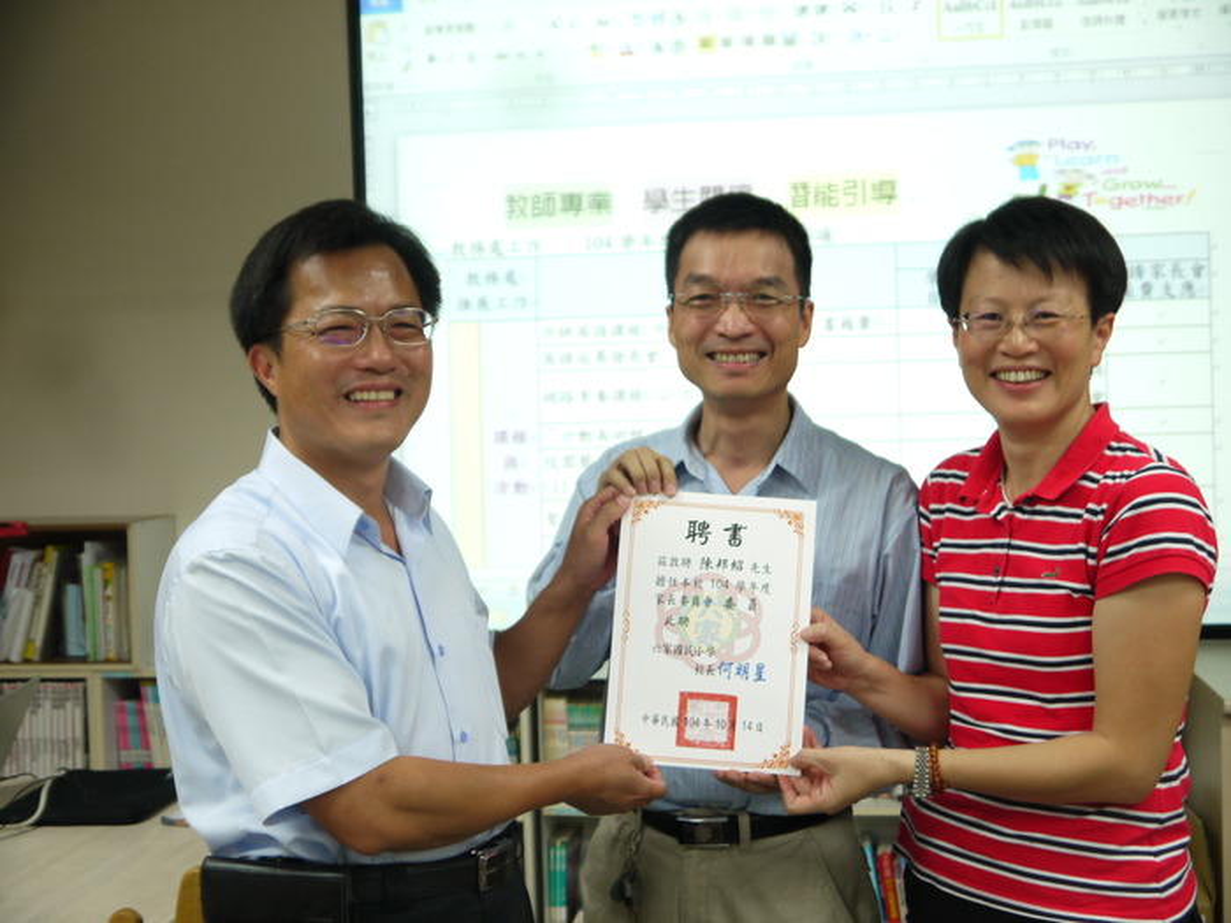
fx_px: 1849
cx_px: 616
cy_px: 462
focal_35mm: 52
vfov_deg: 28.0
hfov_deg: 36.8
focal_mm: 26
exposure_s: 1/60
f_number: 4.7
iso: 640
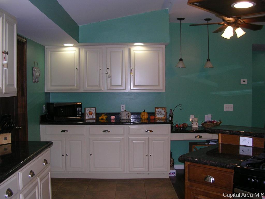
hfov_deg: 49.0
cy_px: 100
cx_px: 132
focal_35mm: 38
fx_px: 291
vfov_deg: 37.7
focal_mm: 5.8
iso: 73
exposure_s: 1/60.1
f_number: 2.8
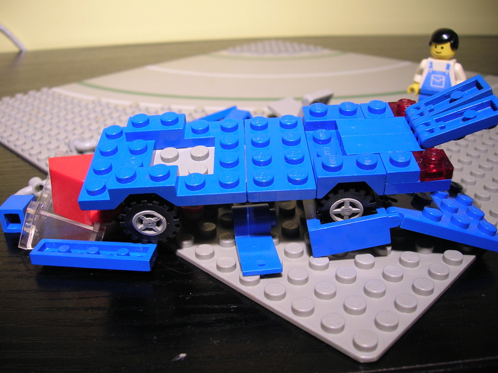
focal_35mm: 34
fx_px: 489
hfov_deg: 54.0
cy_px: 186
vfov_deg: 41.7
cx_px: 249
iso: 50
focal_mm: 5.7
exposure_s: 1/8.5
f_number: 2.9
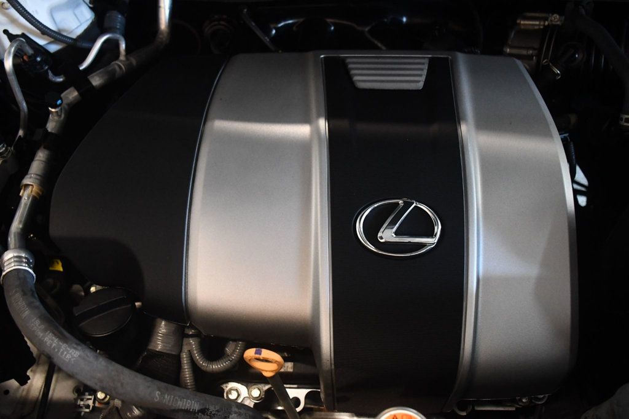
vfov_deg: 39.9
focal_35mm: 33
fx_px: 576
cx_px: 314
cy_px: 210
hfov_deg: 57.2
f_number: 3.5
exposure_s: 1/80
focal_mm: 22
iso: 3200
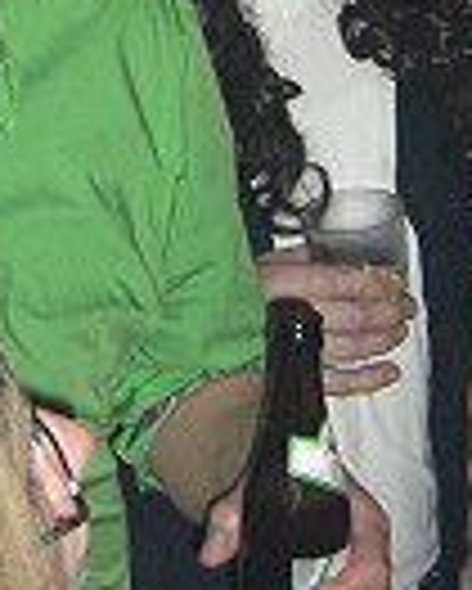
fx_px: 2982
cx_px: -189
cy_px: -513
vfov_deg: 10.5
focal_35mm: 171
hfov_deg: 8.9
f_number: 2.8
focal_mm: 7.9
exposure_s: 1/60
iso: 200
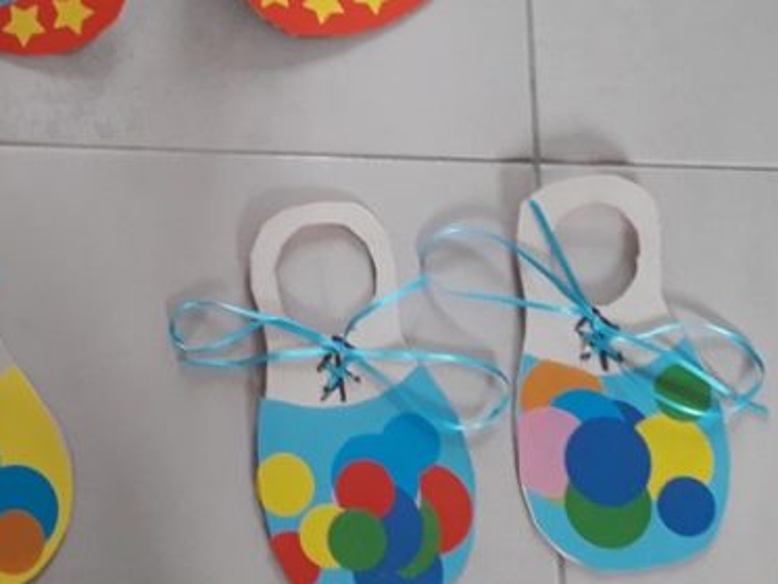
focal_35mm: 60
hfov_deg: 31.3
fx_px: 1349
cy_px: 159
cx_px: 150
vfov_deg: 24.2
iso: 160
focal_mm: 3.7
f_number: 1.9
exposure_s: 1/17
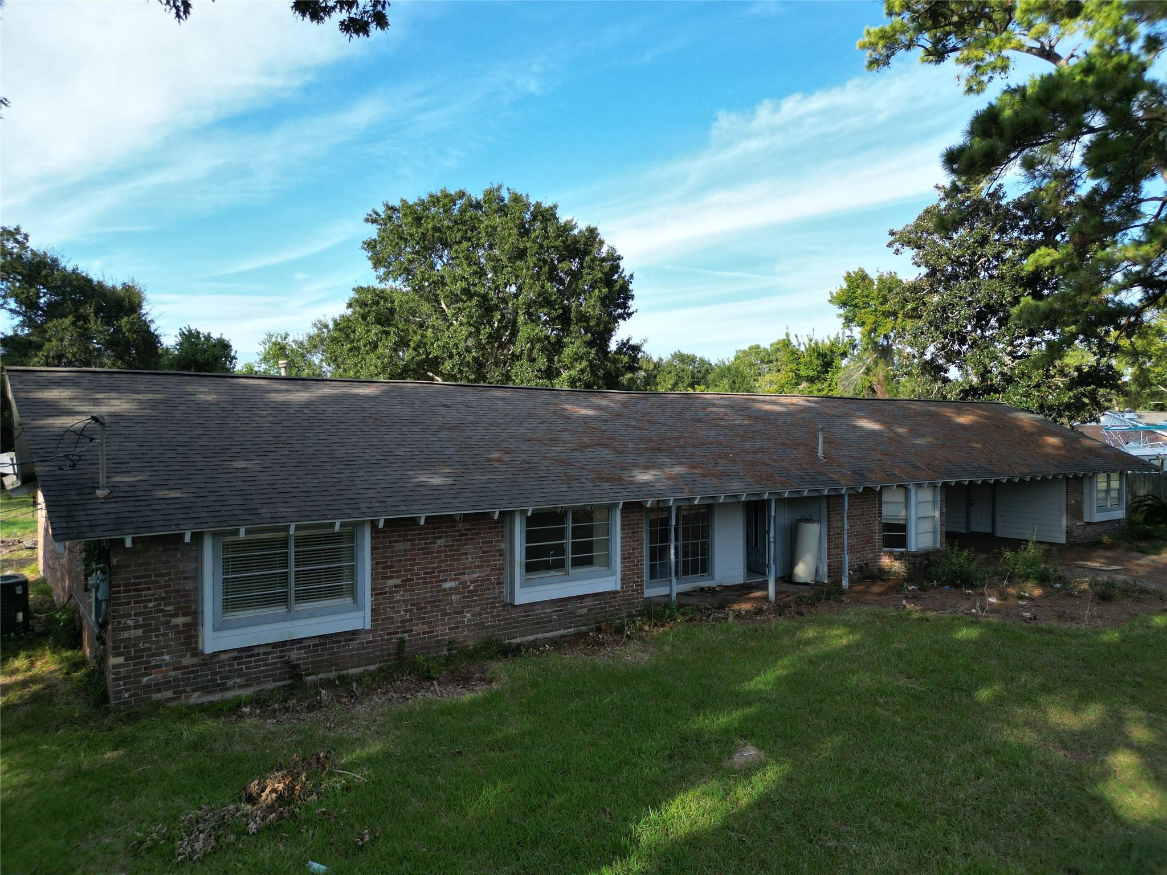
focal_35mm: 24
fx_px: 809
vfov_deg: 56.8
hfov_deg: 71.6
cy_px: 438
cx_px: 584
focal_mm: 6.72
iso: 100
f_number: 1.7
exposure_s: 1/1250
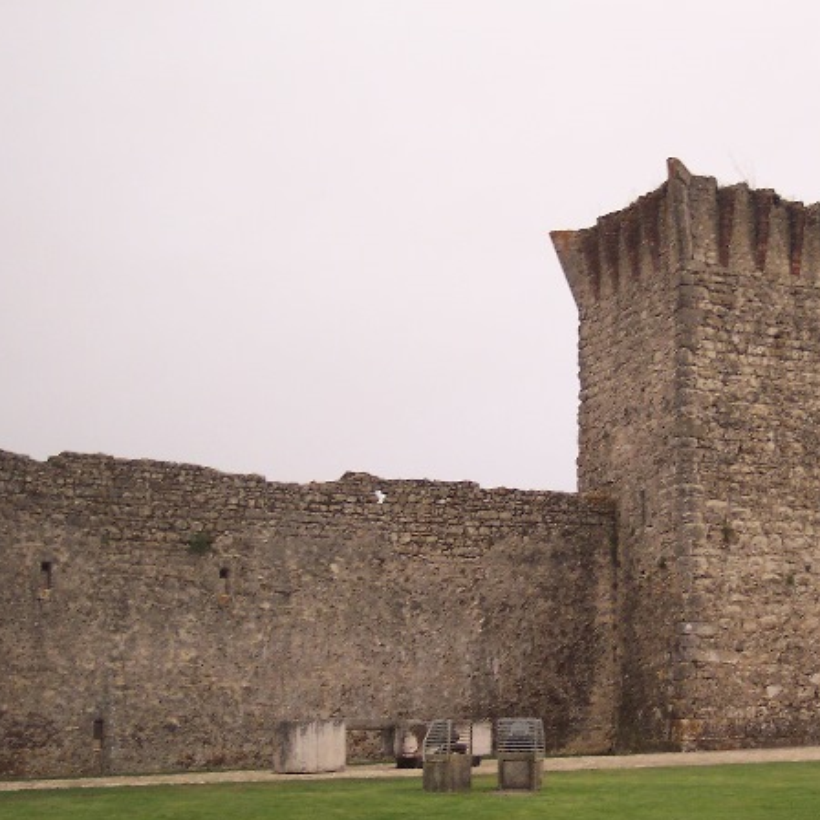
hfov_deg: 28.1
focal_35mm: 60
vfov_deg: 28.6
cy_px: 472
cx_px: 628
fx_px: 1608
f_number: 2.8
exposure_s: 1/45
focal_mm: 8
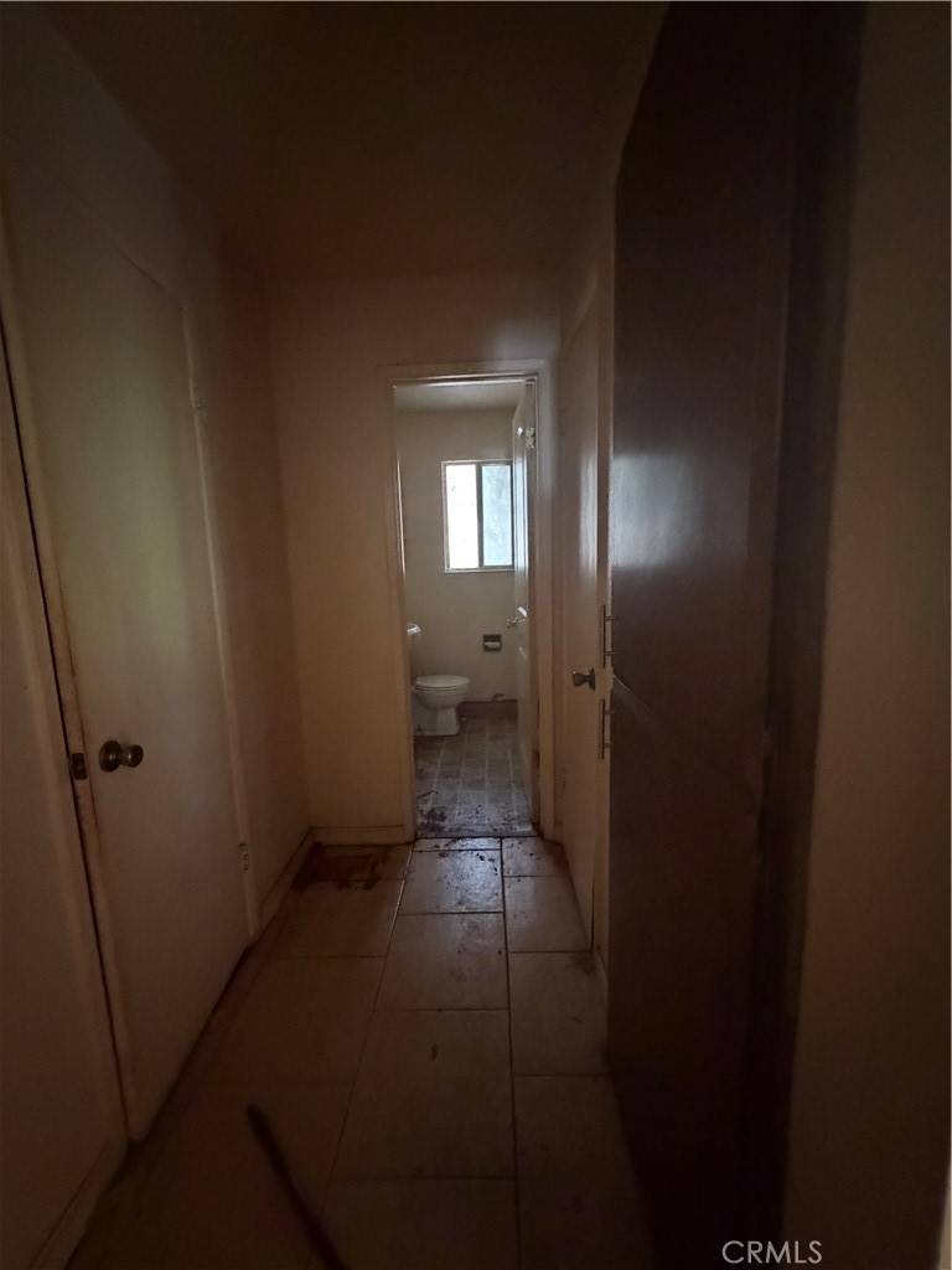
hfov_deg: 85.7
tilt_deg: -8.4
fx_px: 513
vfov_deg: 102.1
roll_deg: +1.8
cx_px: 476
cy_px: 635
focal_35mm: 14
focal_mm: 2.22
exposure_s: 1/30
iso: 3200
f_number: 2.2
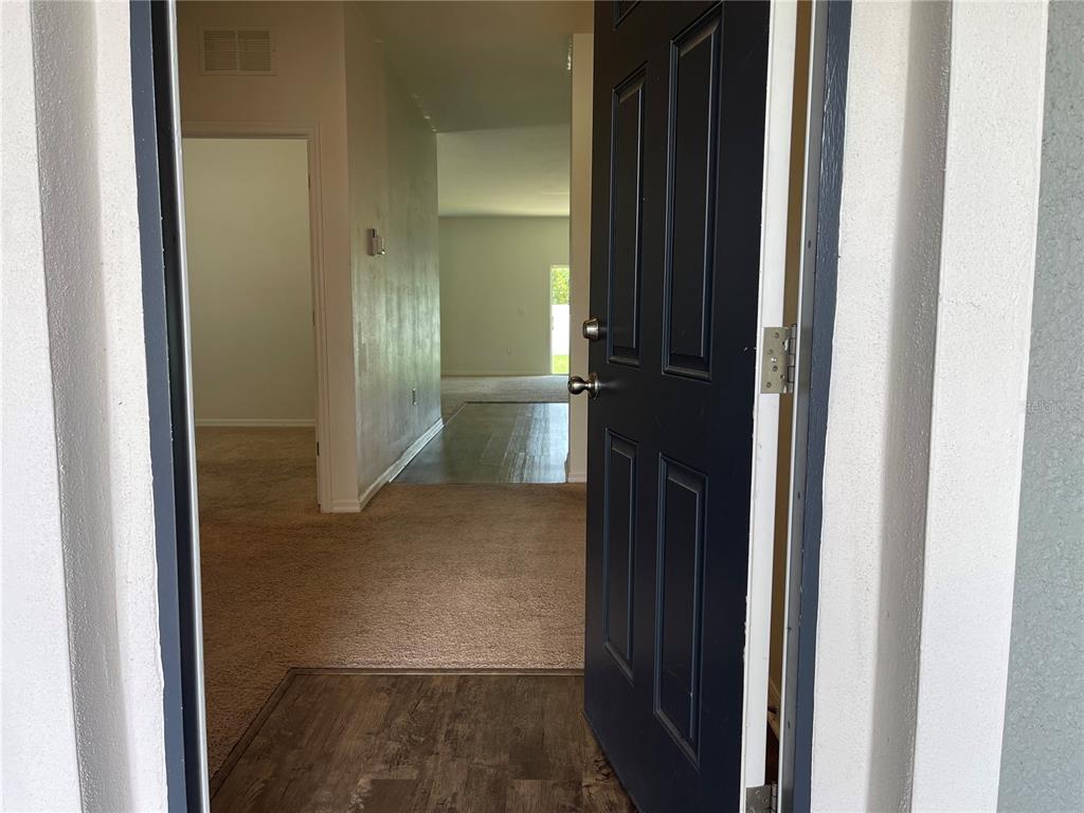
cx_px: 542
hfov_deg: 69.4
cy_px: 406
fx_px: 783
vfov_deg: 54.9
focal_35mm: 25
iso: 64
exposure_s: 1/120
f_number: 1.6
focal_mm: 5.1
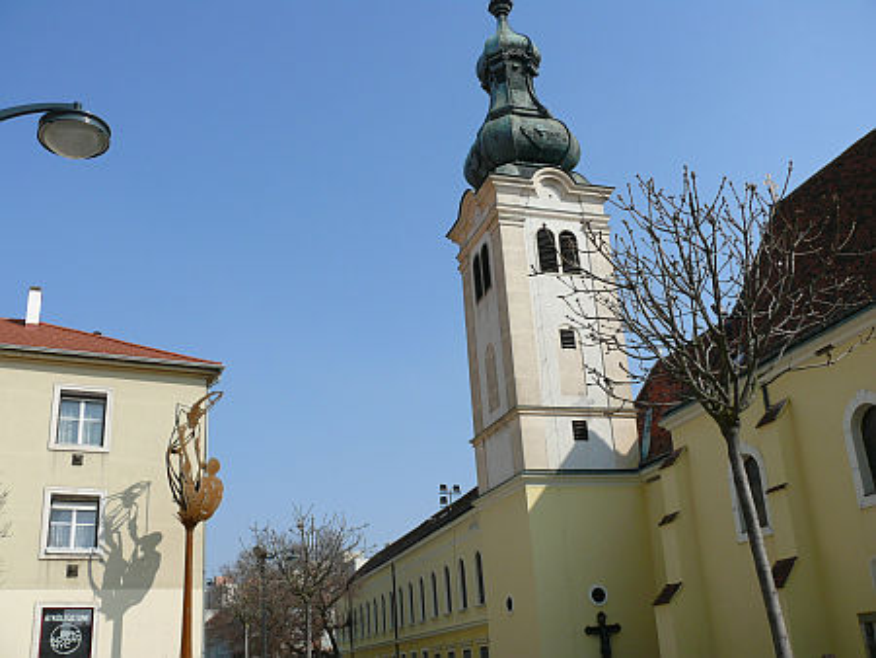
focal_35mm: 35
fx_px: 886
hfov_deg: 52.6
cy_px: 329
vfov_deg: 40.7
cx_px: 438
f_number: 4.5
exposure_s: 1/1300
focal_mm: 7.4
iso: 100
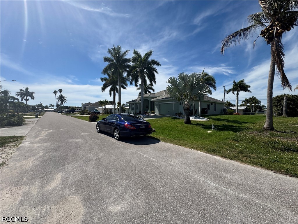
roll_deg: -0.1
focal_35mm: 14
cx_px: 149
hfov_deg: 102.1
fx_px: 121
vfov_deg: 85.7
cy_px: 112
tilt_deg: -1.8
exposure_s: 1/3390
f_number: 2.2
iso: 50
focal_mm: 2.22
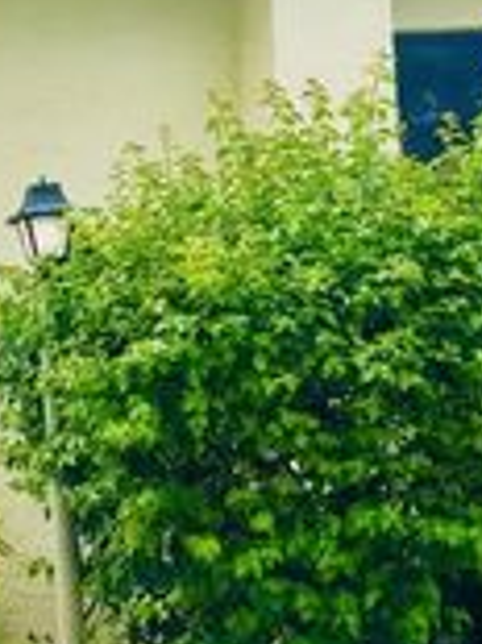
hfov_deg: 10.1
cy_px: 451
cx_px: -195
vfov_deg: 13.8
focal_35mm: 143
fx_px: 2659
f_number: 1.6
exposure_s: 1/1984
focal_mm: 5.96
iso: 50
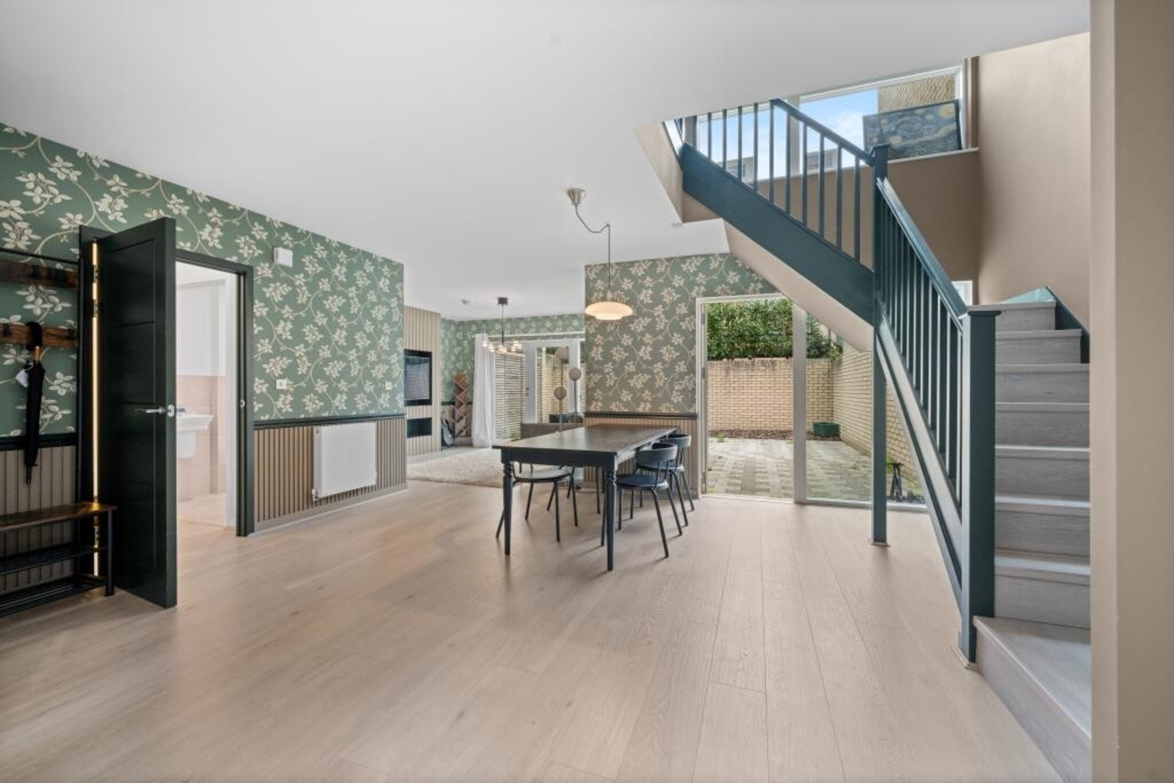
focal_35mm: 14
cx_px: 587
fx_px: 457
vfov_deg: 81.2
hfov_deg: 104.2
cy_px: 392
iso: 100
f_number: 8
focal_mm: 14
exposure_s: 1/2.5
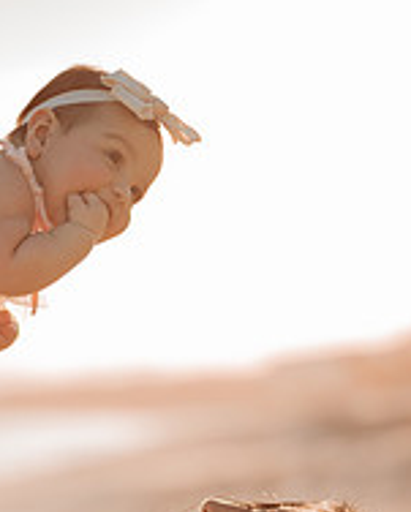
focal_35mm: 130
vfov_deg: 14.4
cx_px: 8
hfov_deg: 11.8
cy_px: 577
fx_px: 1972
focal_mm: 58
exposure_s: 1/4000
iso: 100
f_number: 1.4
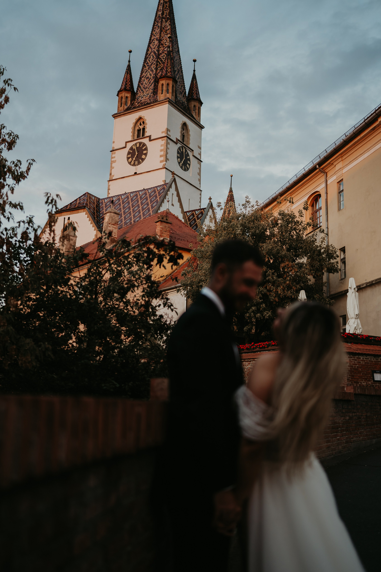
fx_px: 556
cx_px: 190
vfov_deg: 54.4
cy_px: 286
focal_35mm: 35
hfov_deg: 37.9
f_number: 1.4
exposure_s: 1/640
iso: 320
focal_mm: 35
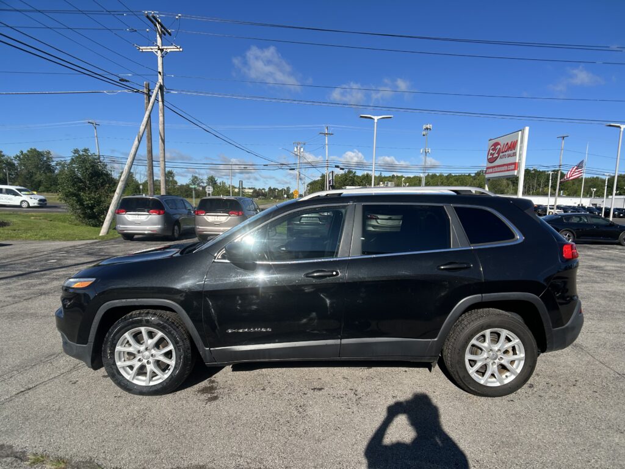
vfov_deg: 53.1
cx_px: 312
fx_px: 469
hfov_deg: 67.3
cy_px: 234
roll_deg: -2.0
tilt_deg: -7.2
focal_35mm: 26
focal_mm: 5.7
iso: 50
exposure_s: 1/3704
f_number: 1.5
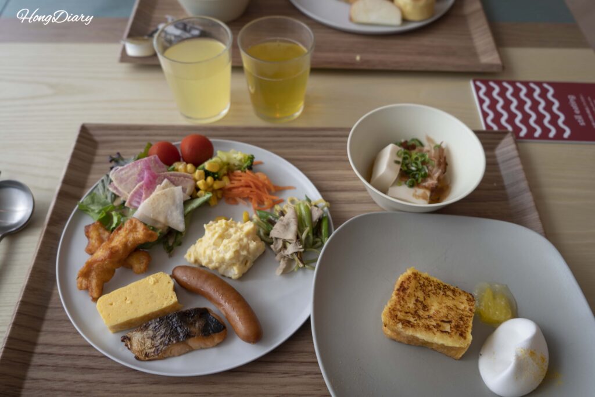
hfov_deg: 60.3
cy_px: 198
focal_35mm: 31
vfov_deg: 42.3
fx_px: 512
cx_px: 298
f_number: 4.5
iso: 100
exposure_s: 1/80
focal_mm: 31
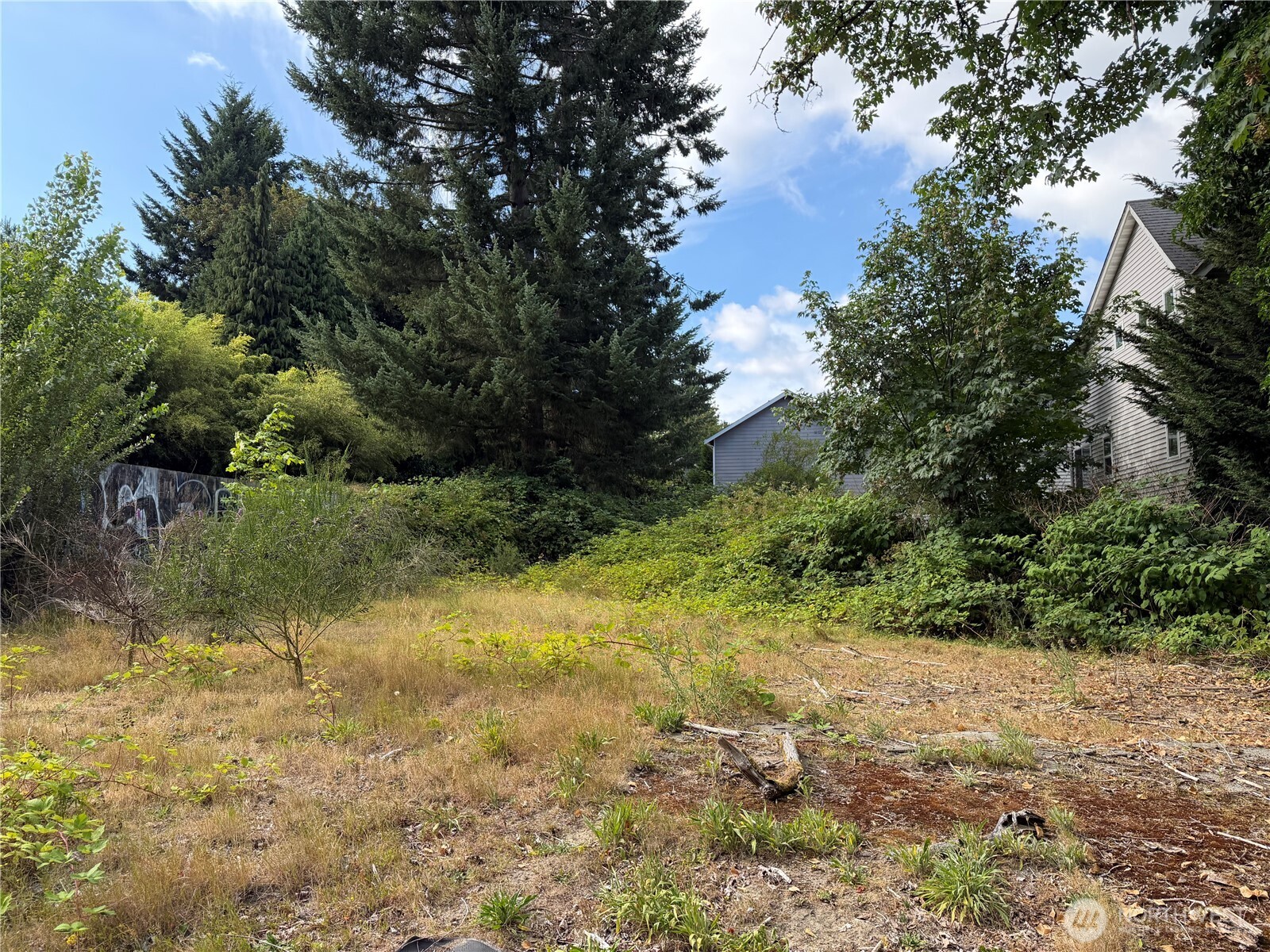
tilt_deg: +3.9
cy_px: 476
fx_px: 881
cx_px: 635
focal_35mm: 24
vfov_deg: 56.8
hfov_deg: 71.6
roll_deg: -0.3
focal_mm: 6.76
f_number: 1.78
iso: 100
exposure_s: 1/1618
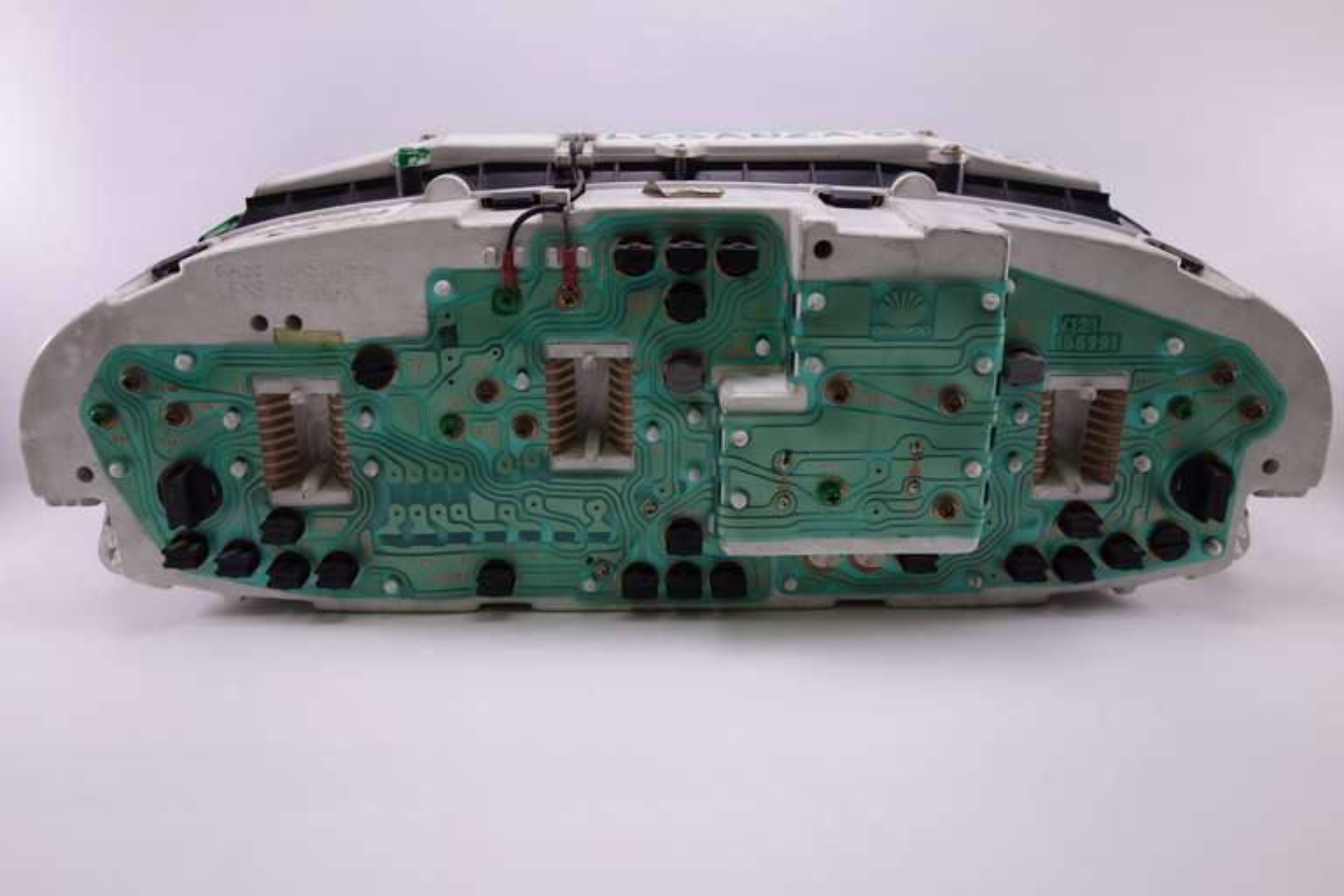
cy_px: 448
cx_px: 672
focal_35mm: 28
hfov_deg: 65.5
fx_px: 1045
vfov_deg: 46.4
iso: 125
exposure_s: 1/100
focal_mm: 10.4
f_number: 2.5
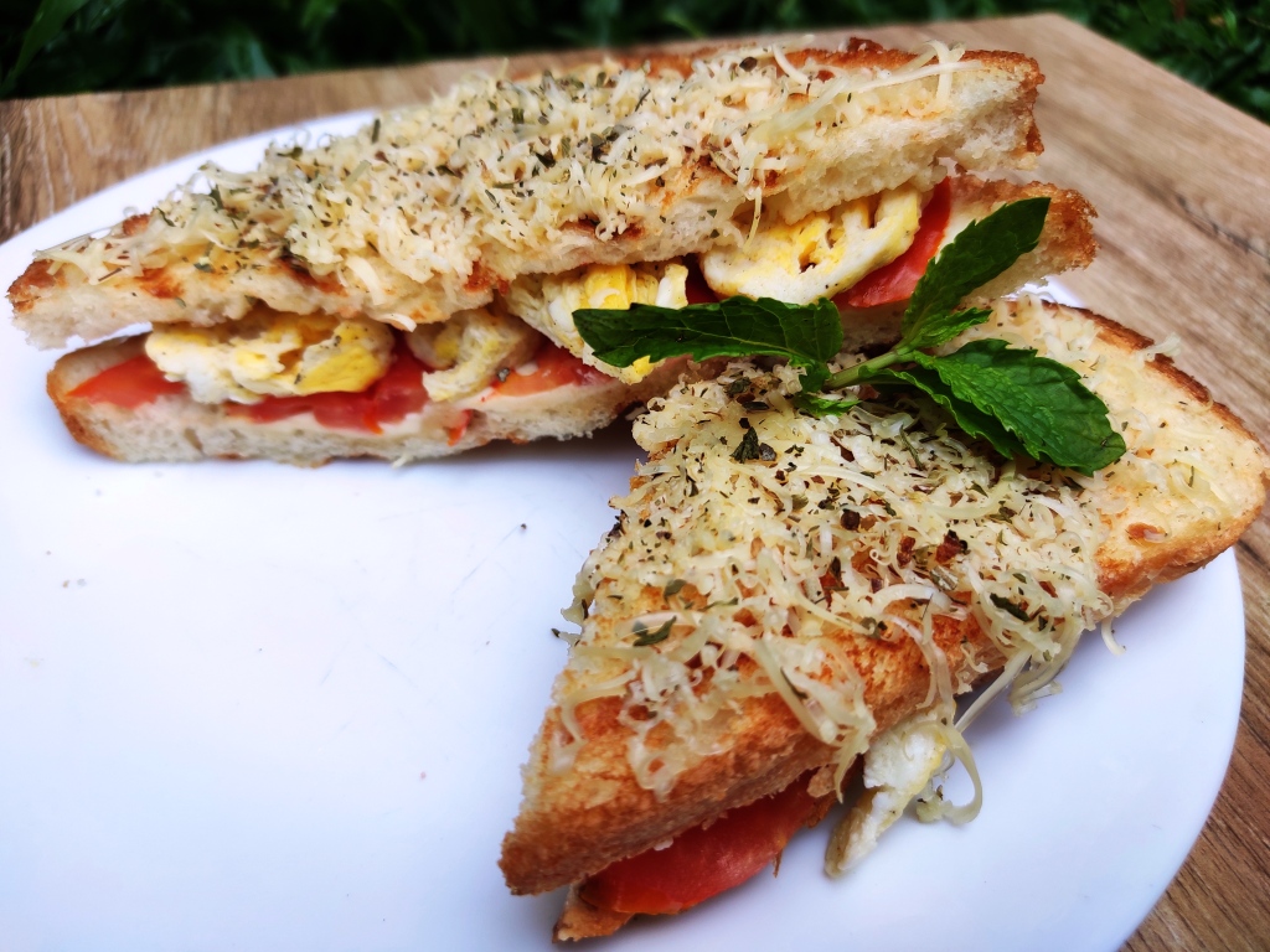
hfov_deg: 69.4
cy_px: 476
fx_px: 917
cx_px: 635
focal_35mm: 25
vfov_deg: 54.9
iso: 112
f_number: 1.79
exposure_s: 1/240
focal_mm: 4.68
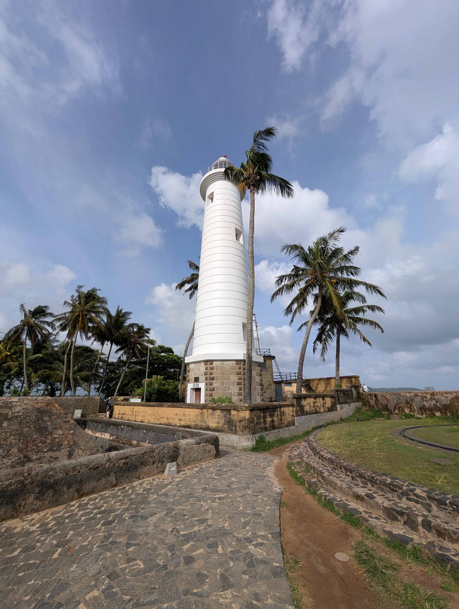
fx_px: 212
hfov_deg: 94.6
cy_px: 304
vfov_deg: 110.5
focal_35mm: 12
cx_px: 230
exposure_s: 1/5319
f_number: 1.7
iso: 59
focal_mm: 2.02
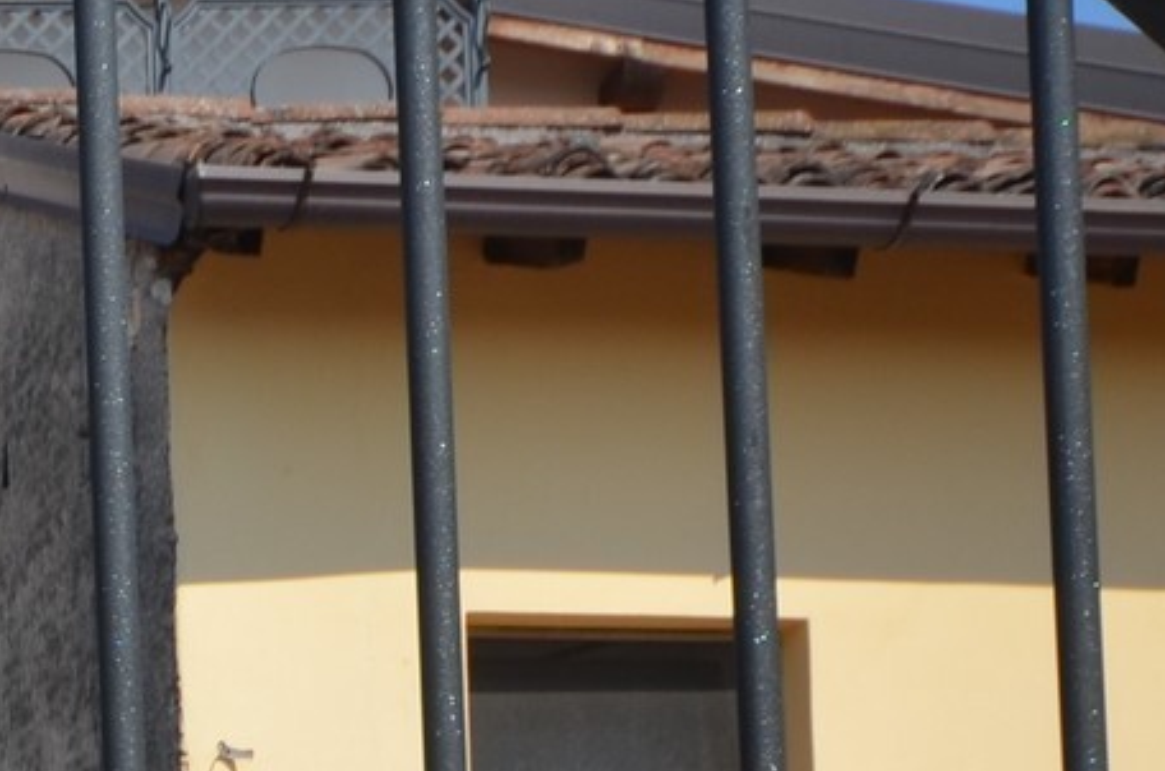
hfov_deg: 10.8
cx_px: -1607
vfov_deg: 8.3
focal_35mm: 162
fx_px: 5232
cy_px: 1139
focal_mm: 20
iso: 100
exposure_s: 1/250
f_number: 8
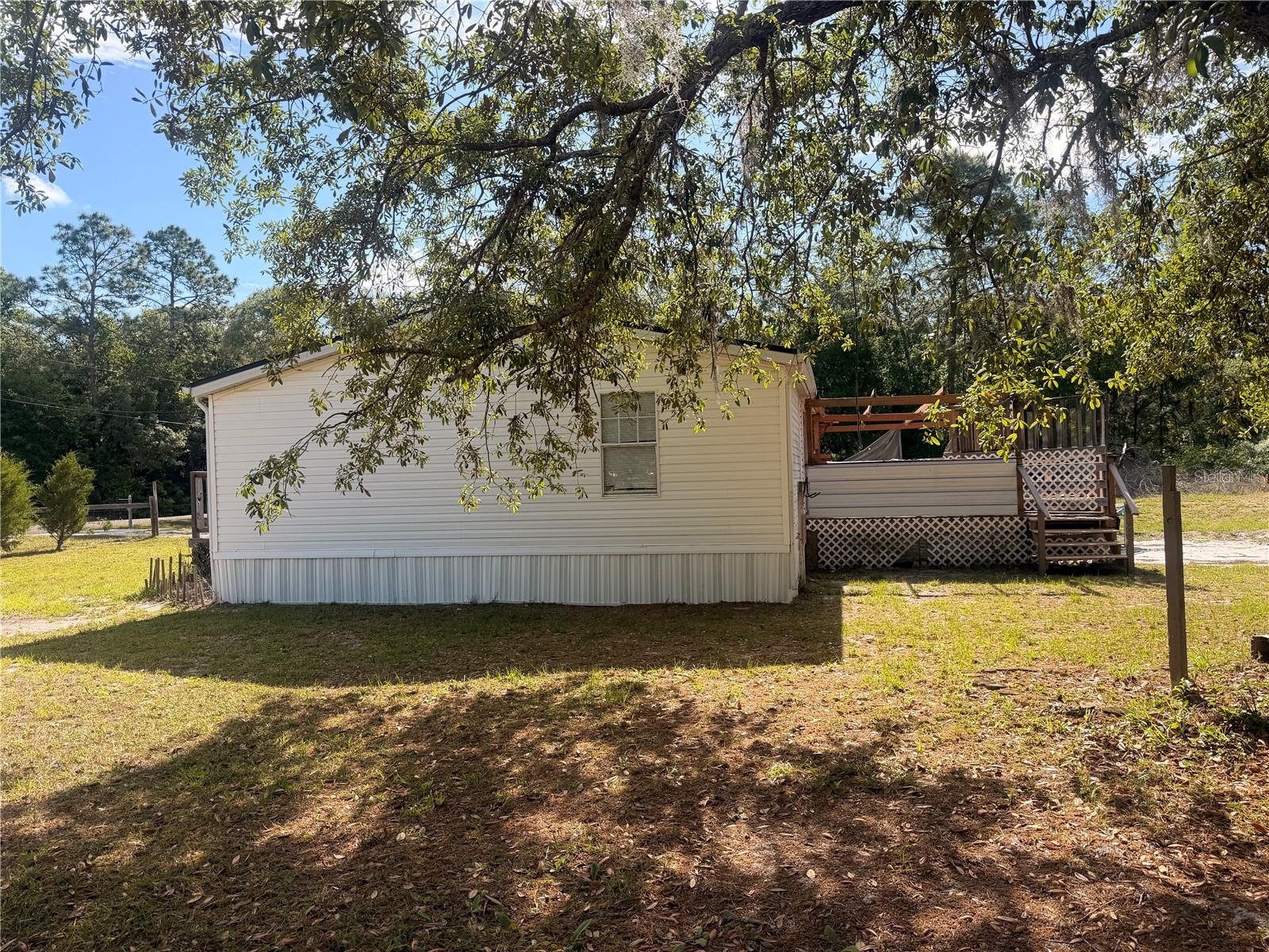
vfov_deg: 56.8
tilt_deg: +0.2
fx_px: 880
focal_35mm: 24
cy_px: 476
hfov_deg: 71.6
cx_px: 634
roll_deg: +1.6
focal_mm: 6.76
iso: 100
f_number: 1.78
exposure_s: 1/2445
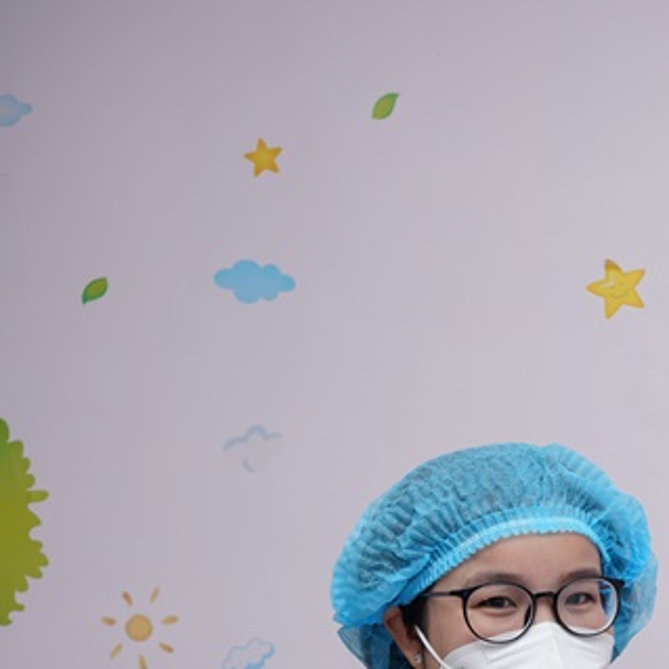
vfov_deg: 19.1
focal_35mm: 88
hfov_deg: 17.5
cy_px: 668
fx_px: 1930
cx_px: 1021
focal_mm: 33.1
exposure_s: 1/125
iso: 100
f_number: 5
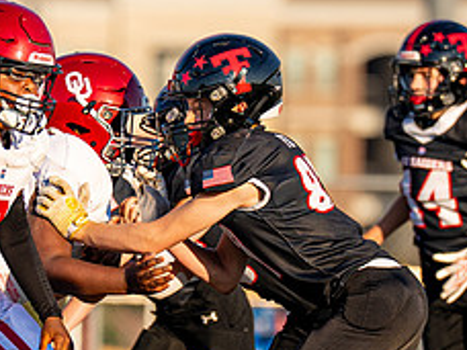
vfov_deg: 1.6
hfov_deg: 2.1
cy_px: 201
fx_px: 12452
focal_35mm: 923
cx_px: 229
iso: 100
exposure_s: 1/1600
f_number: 2.8
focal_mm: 200
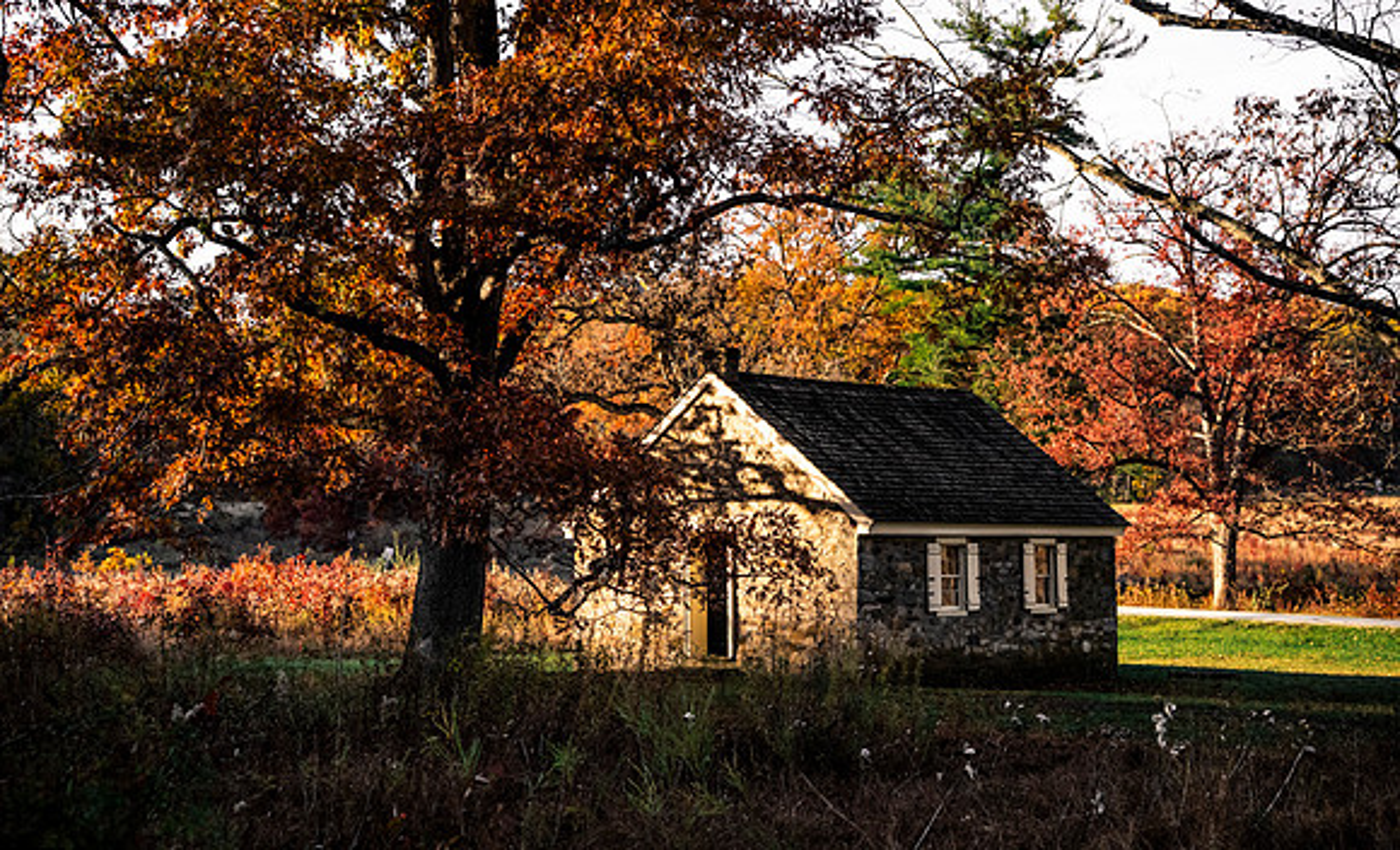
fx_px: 2264
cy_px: 387
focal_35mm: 60
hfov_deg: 34.4
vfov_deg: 21.2
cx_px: 706
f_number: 4.5
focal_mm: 57
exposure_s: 1/2000
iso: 800
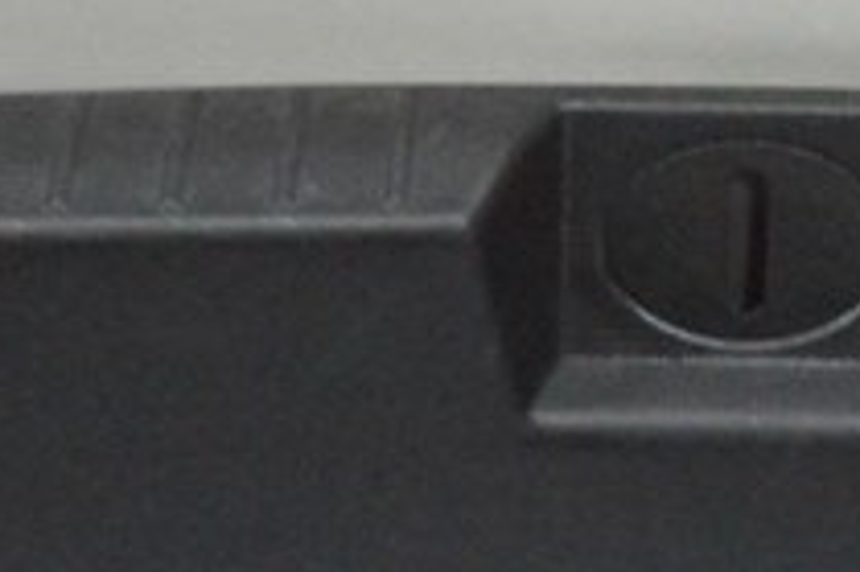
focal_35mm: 162
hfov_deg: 12.6
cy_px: 241
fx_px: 3867
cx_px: 724
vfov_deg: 8.5
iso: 6400
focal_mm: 22
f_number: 20
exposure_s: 1/20
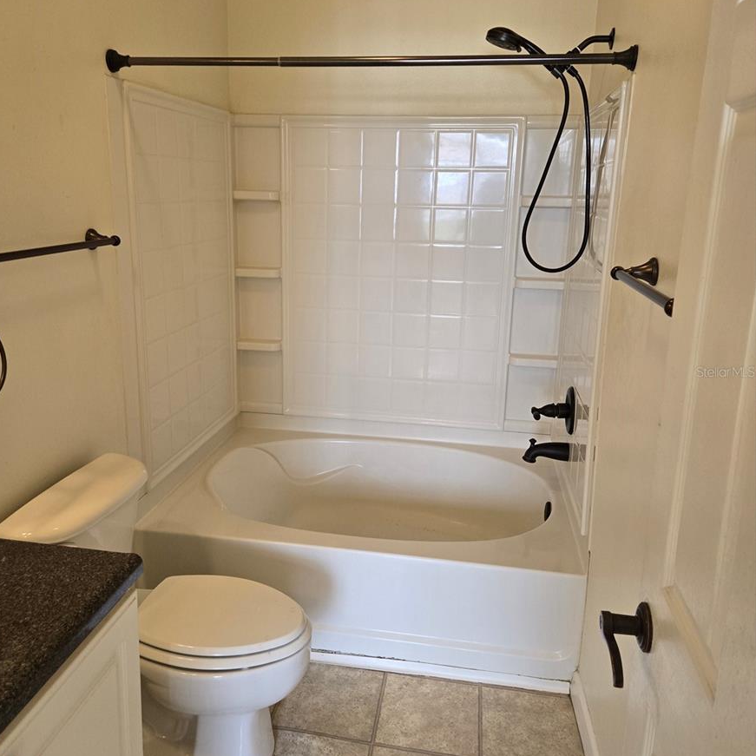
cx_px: 367
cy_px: 371
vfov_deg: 57.3
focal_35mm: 28
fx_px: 692
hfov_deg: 57.3
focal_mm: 5.4
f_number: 1.8
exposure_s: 1/120
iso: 125
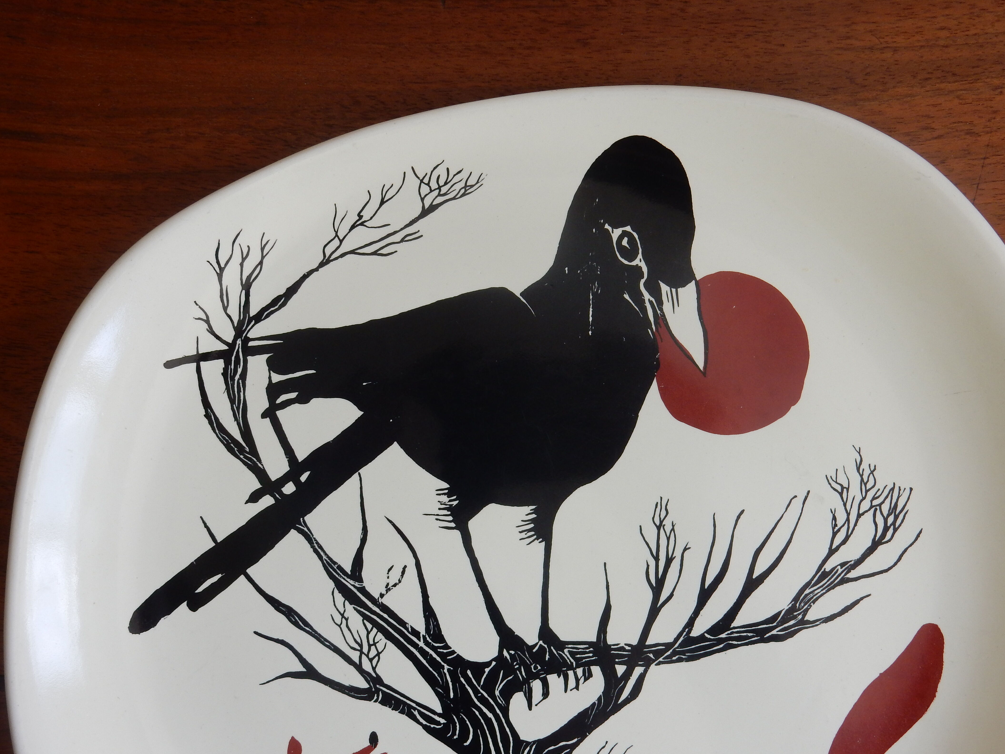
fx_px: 1365
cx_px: 538
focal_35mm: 47
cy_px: 391
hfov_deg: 40.4
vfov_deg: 30.9
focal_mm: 7.6
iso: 125
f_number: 4.2
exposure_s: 1/80
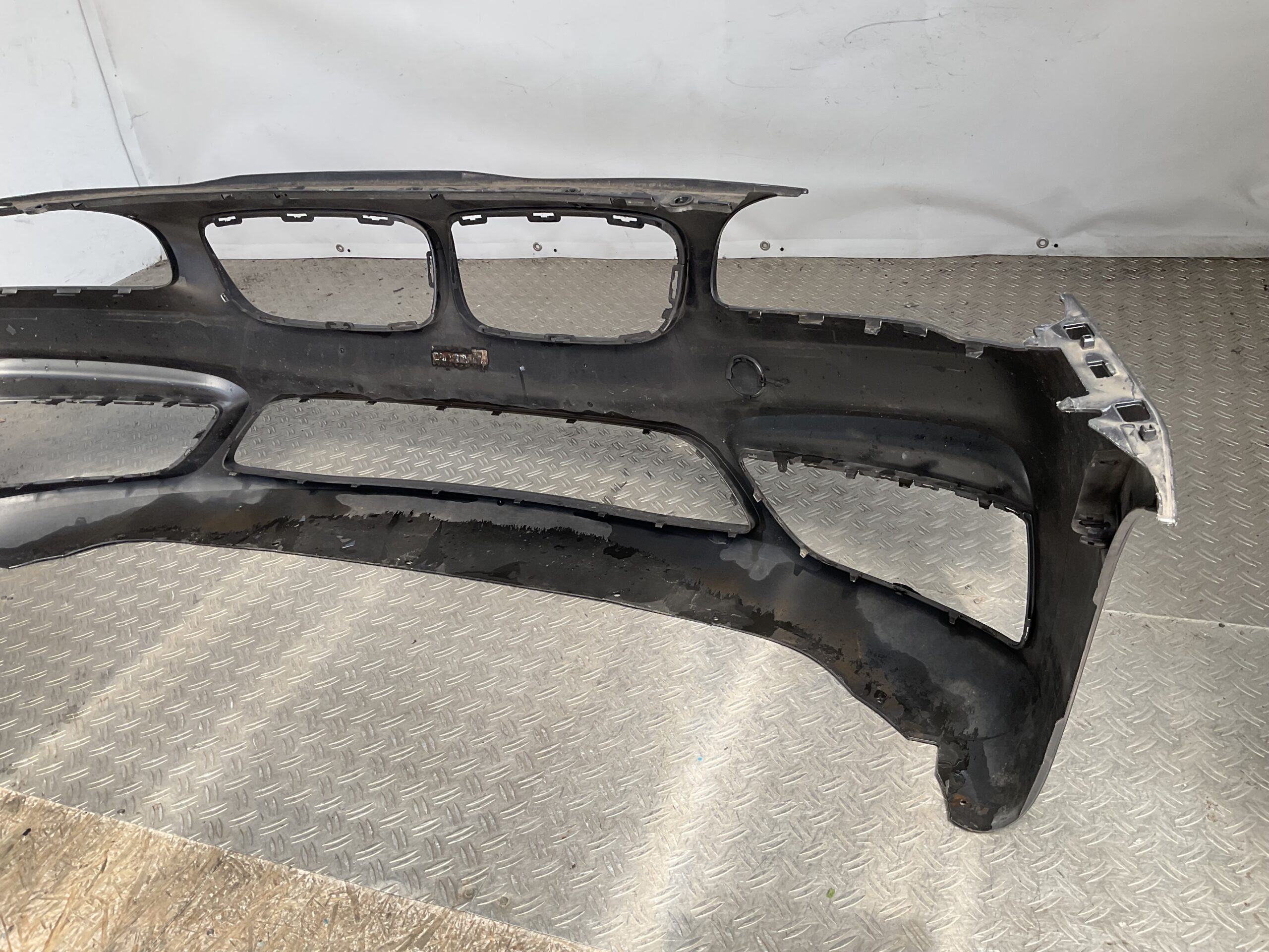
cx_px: 634
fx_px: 1063
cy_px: 476
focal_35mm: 29
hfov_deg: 61.7
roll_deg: +8.0
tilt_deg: -30.7
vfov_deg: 48.2
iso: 16
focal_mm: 3
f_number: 1.8
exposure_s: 1/415
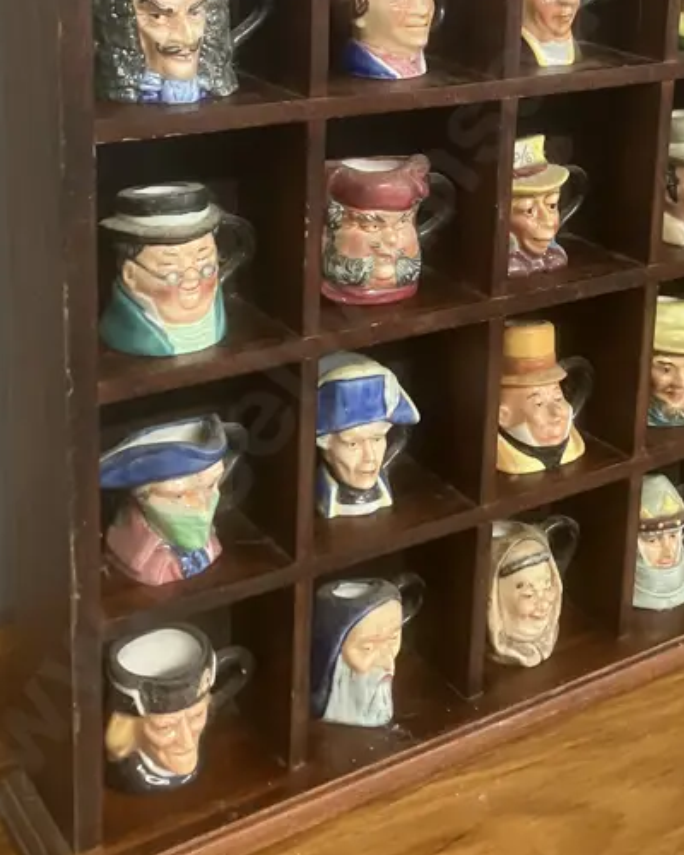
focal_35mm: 56
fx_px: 1417
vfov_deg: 32.5
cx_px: 465
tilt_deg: -12.0
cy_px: 149
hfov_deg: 27.0
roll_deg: -2.5
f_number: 1.8
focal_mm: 3.99
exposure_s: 1/33
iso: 320
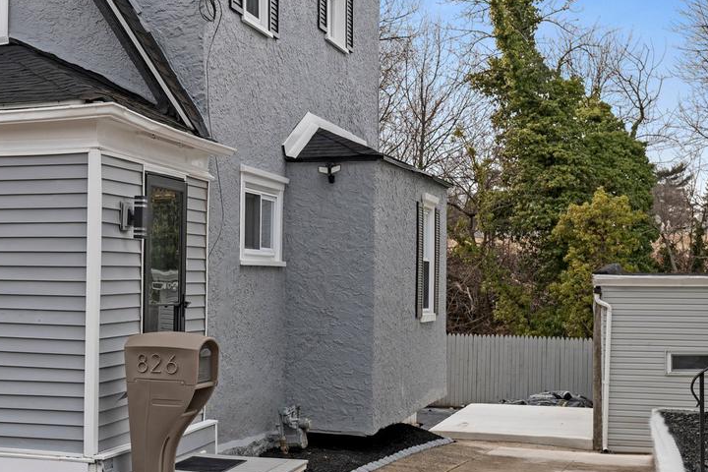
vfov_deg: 19.9
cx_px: 34
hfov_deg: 28.2
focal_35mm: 68
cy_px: 148
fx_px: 1337
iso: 320
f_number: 5.6
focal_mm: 34
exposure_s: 1/250
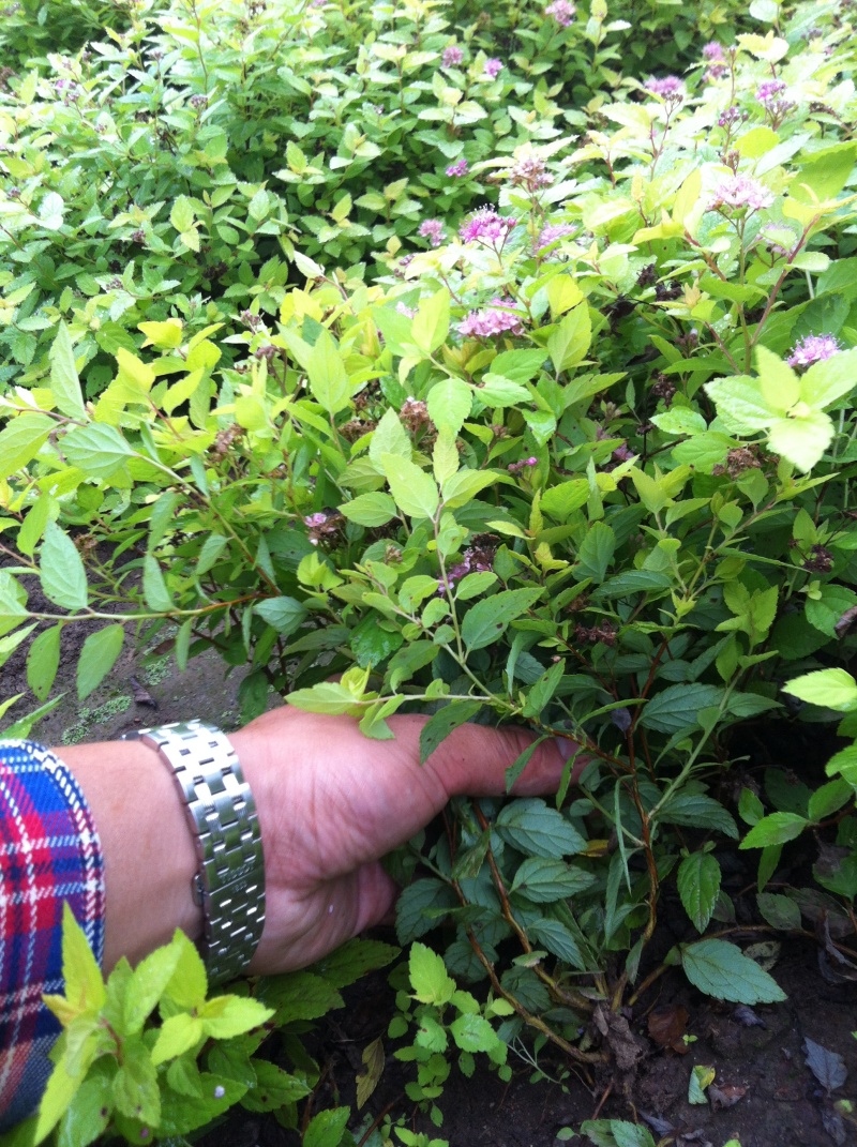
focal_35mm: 35
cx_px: 428
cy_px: 574
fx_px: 1158
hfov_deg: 40.6
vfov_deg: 52.7
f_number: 2.8
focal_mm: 3.85
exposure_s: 1/30
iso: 80
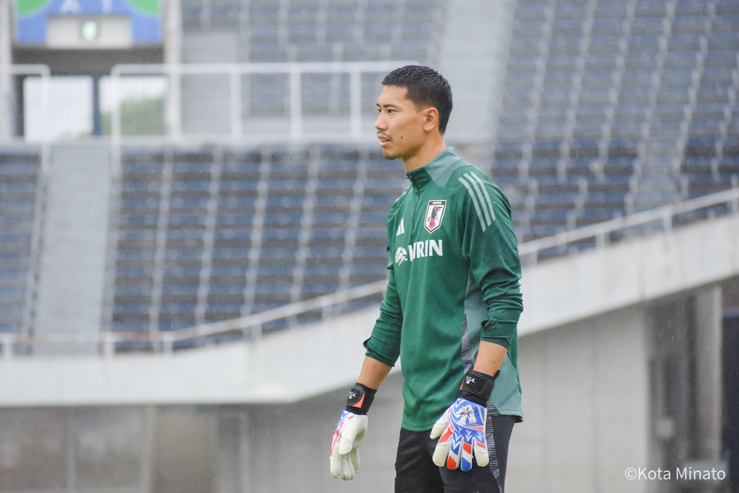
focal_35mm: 315
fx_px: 6466
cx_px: 370
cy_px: 246
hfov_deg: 6.5
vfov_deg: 4.4
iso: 1000
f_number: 5.6
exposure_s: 1/320
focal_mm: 210
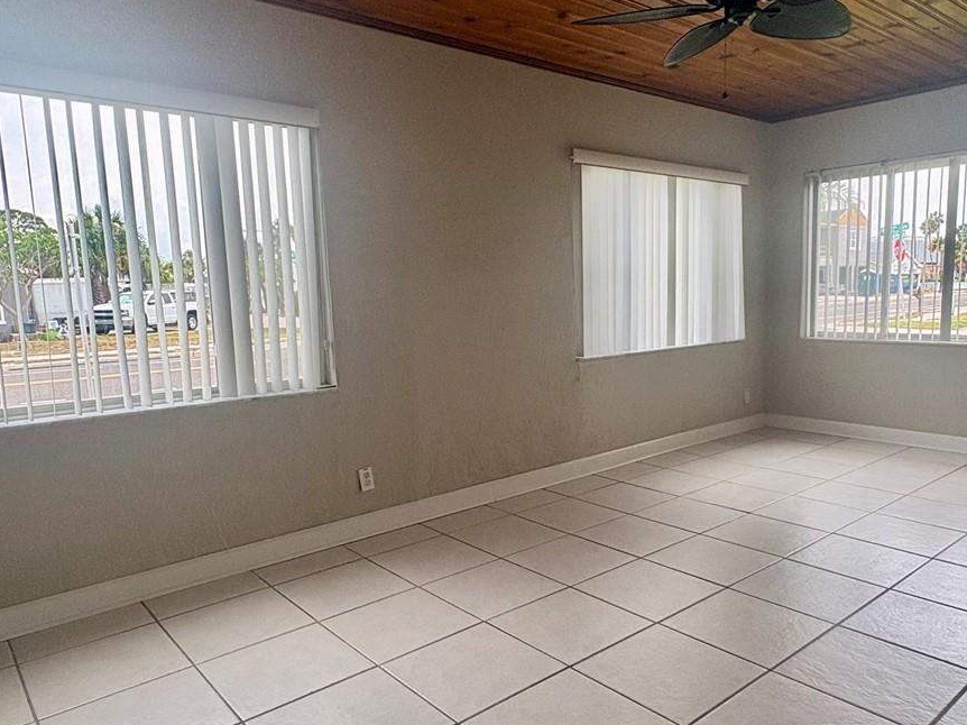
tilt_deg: -7.9
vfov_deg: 53.0
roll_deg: +2.9
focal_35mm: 26
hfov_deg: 67.2
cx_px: 518
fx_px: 726
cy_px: 391
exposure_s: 1/115
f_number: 2.2
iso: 125
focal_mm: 2.22
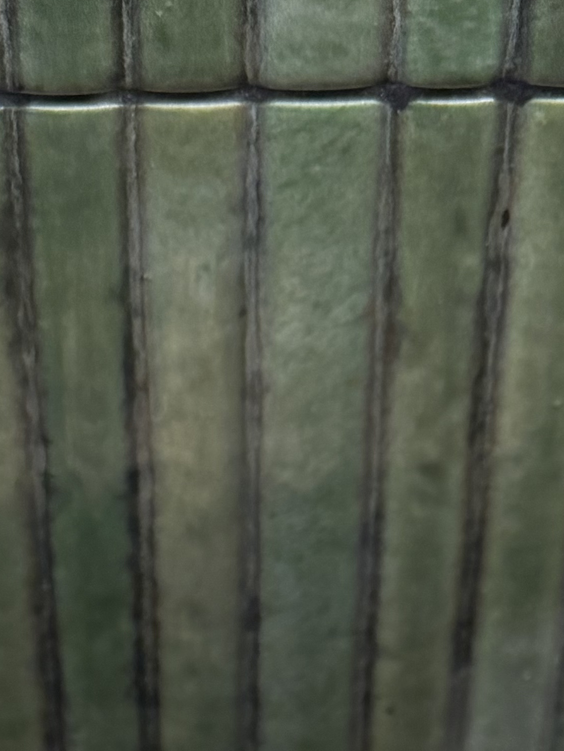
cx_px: 198
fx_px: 1998
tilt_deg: -46.4
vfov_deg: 17.9
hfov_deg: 16.0
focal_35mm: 92
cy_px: 1271
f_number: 1.78
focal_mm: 6.76
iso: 200
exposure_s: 1/109
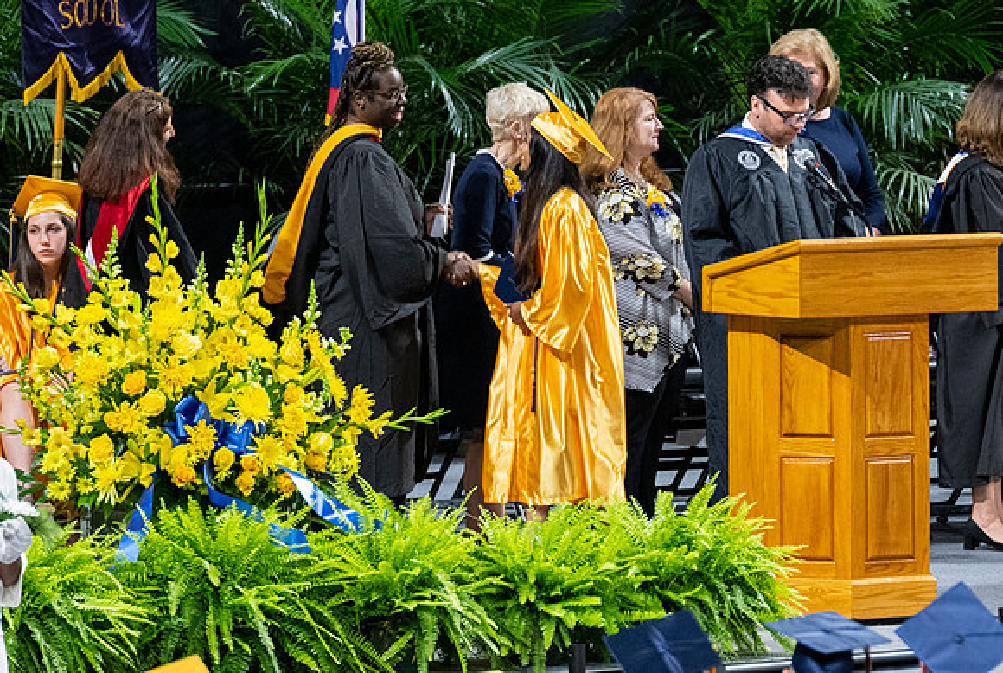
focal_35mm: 404
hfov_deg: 5.1
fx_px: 11275
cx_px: 583
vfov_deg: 3.4
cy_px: 400
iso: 2000
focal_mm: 200
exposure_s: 1/200
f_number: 4
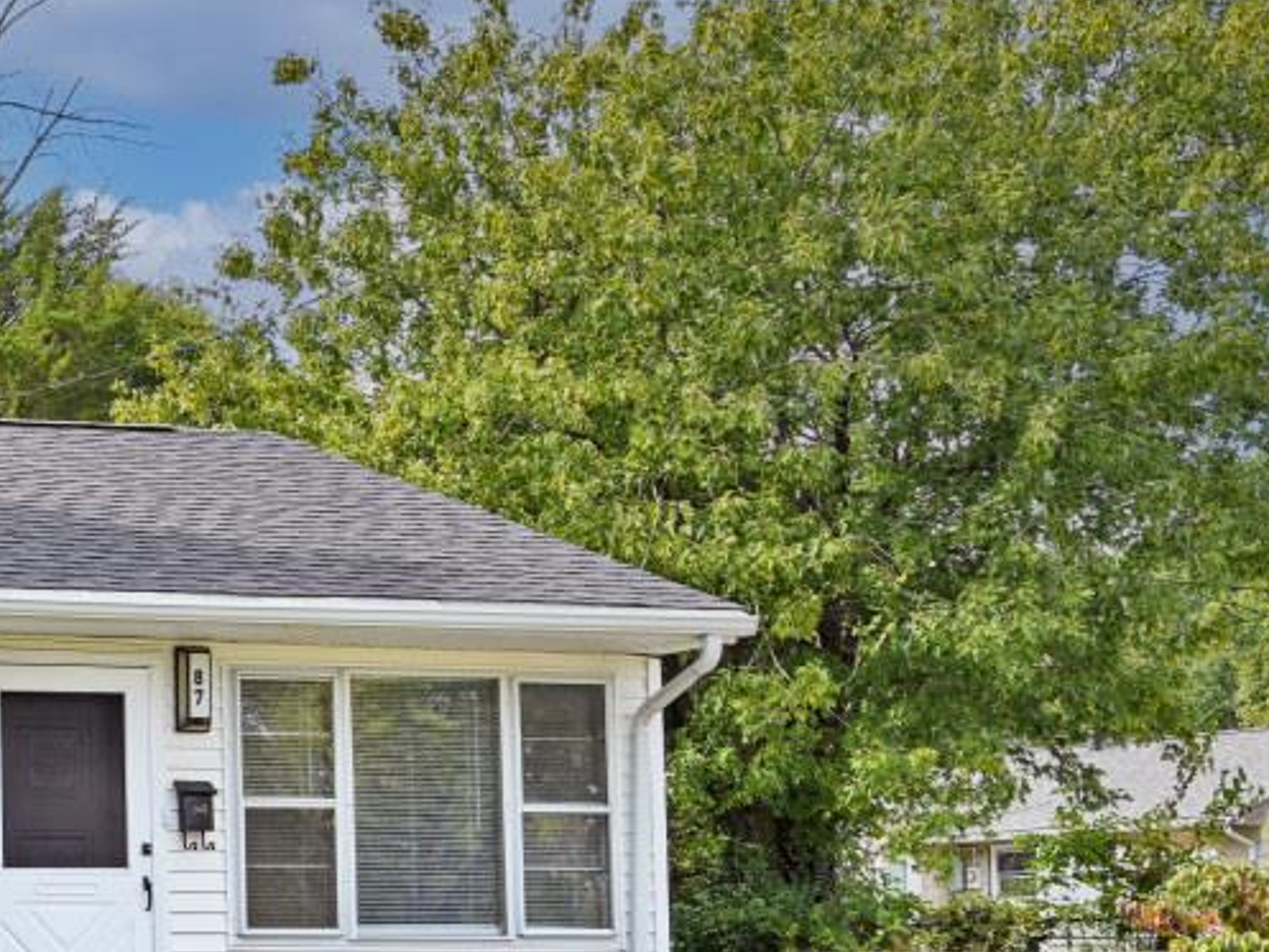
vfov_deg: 16.8
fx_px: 3190
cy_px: 840
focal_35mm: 87
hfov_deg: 20.1
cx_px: -503
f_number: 6.3
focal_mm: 30
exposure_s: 1/320
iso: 100
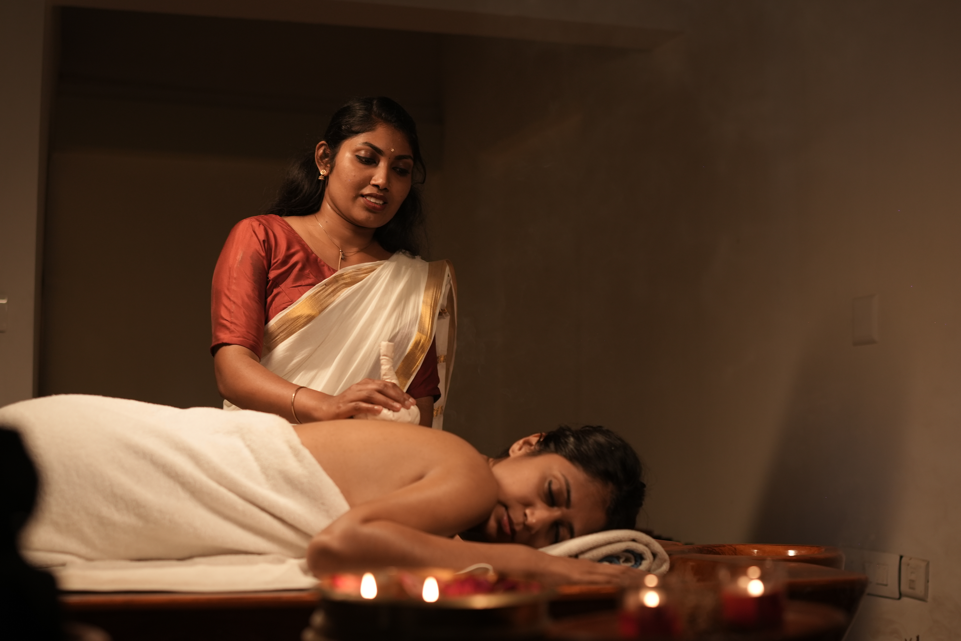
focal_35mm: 52
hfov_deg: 38.2
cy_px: 320
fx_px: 1388
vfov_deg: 26.0
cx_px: 480
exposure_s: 1/100
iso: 250
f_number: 1.8
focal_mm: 35
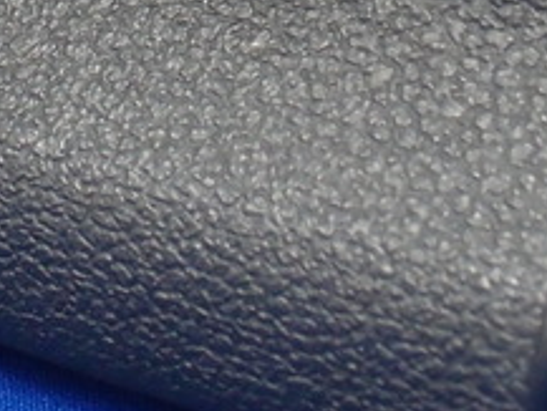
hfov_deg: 5.9
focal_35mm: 332
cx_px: -43
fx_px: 5249
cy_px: -310
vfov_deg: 4.4
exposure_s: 1/40
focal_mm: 12.88
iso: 200
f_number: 2.2
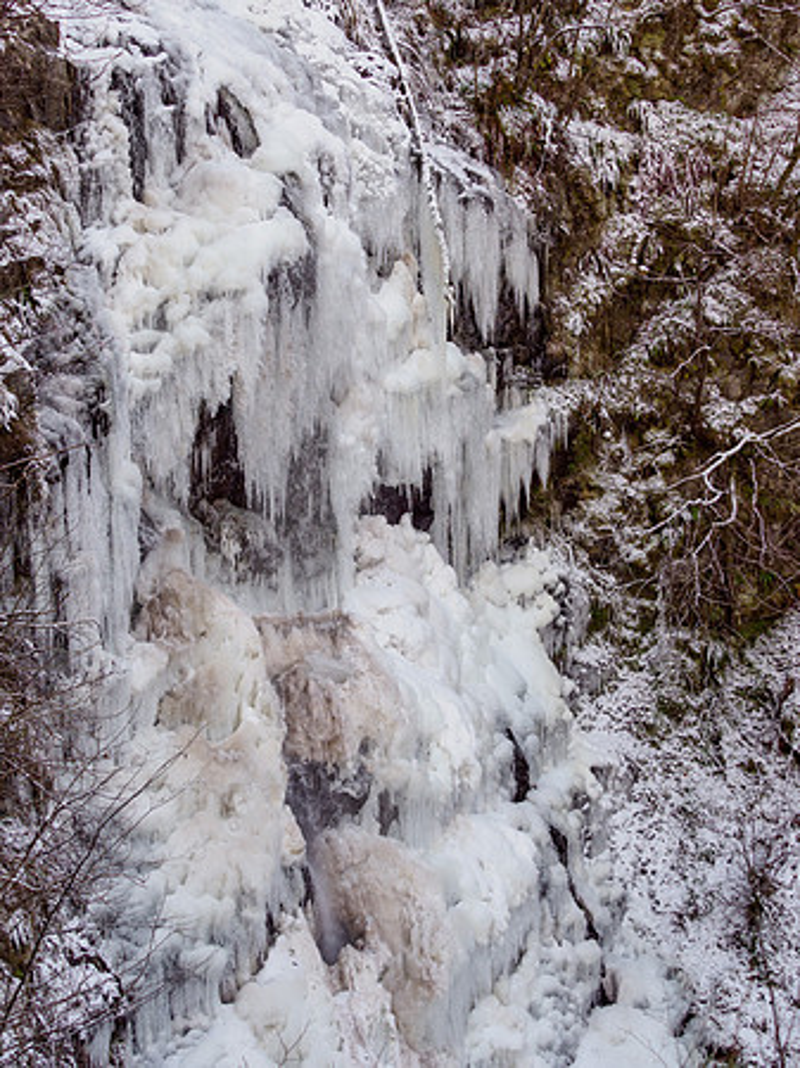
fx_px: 2838
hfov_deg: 16.0
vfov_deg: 21.3
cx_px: 400
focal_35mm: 92
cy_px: 534
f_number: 4
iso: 200
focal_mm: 46
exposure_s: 1/100
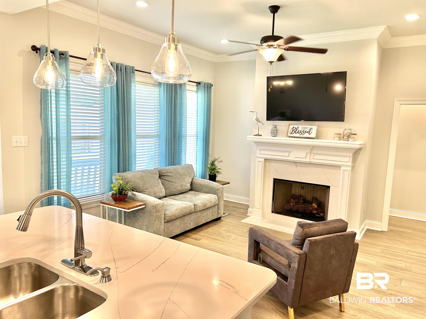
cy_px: 160
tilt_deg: -7.1
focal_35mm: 26
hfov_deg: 67.3
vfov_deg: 53.1
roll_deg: -2.2
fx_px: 320
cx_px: 213
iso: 80
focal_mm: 5.7
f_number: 1.5
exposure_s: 1/120
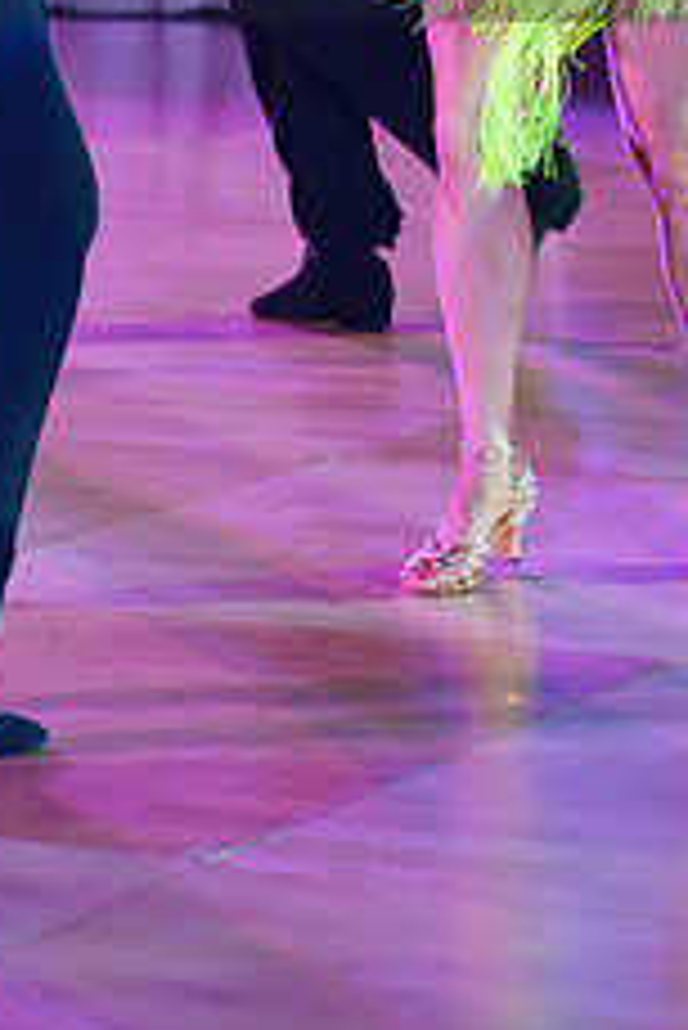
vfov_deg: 10.2
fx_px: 5724
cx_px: 299
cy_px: -126
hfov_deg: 6.9
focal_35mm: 200
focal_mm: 79
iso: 3200
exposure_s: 1/320
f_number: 2.8
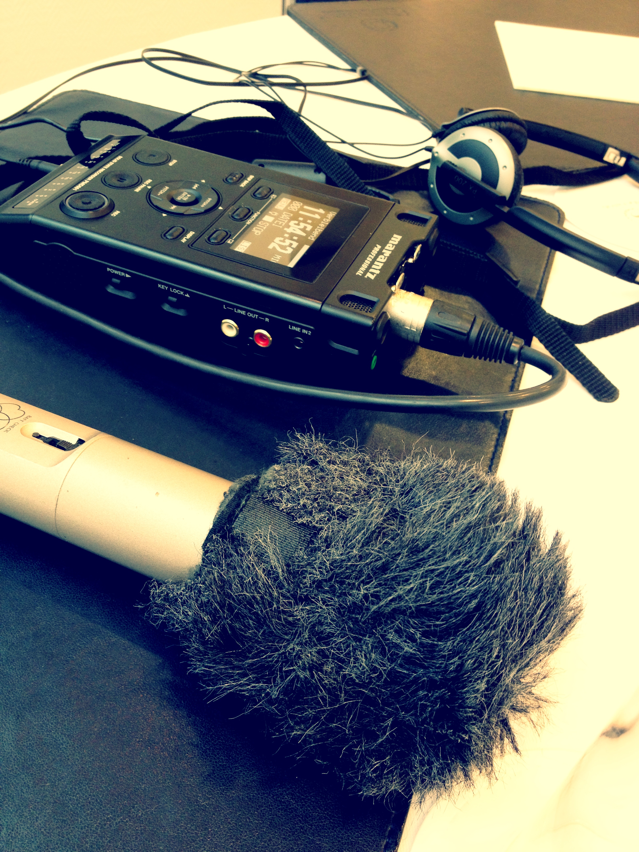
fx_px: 861
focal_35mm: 35
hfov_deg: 40.7
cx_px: 320
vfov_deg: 52.6
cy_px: 426
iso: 100
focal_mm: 4.28
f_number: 2.4
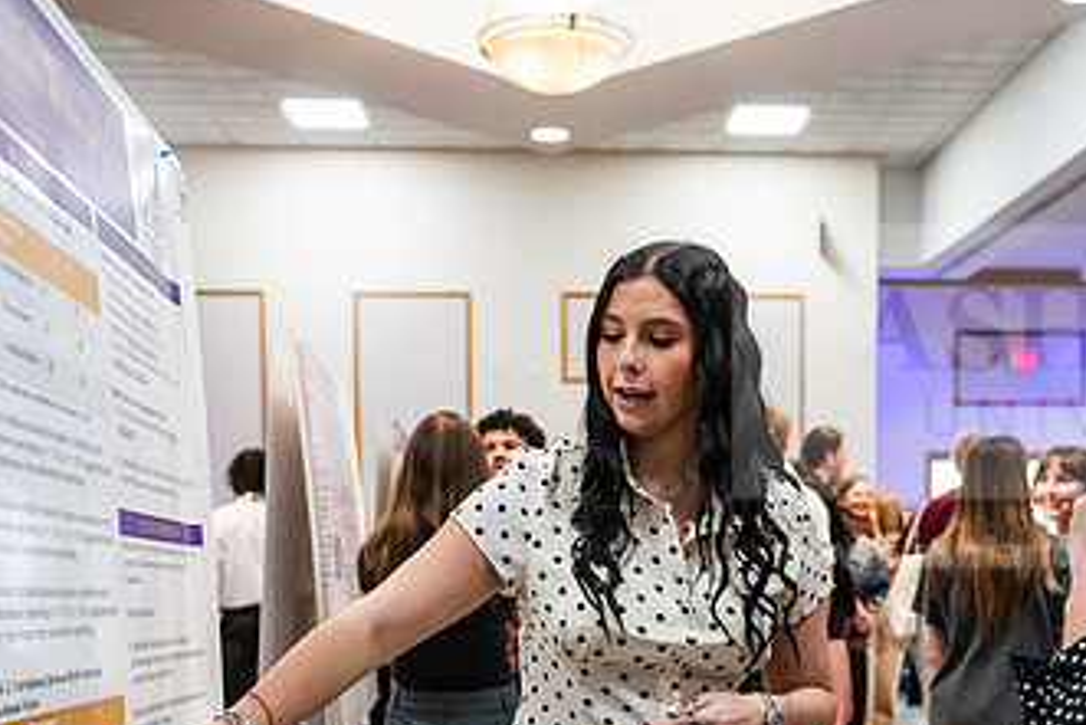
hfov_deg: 40.2
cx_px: 633
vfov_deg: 26.8
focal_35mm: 49
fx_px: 1479
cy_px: 622
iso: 1600
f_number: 3.2
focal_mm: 28
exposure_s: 1/200
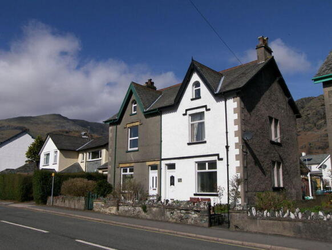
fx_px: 297
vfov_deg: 45.5
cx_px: 166
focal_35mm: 31
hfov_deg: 58.3
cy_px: 125
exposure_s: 1/1600
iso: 50
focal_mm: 6.6
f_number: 5
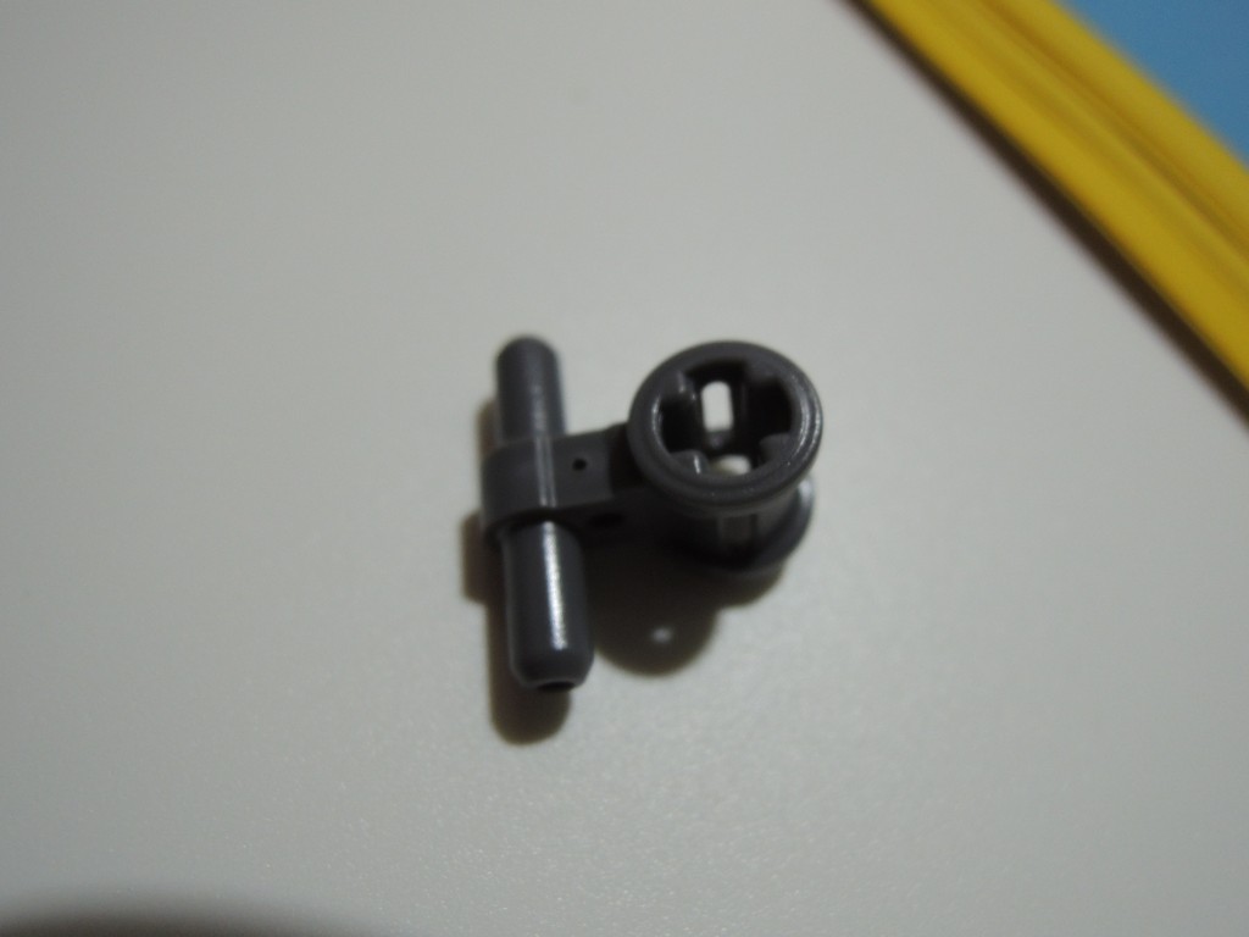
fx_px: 866
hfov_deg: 71.6
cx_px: 624
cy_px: 468
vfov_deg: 56.8
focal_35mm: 24
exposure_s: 1/30
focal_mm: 4.3
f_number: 2.8
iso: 360
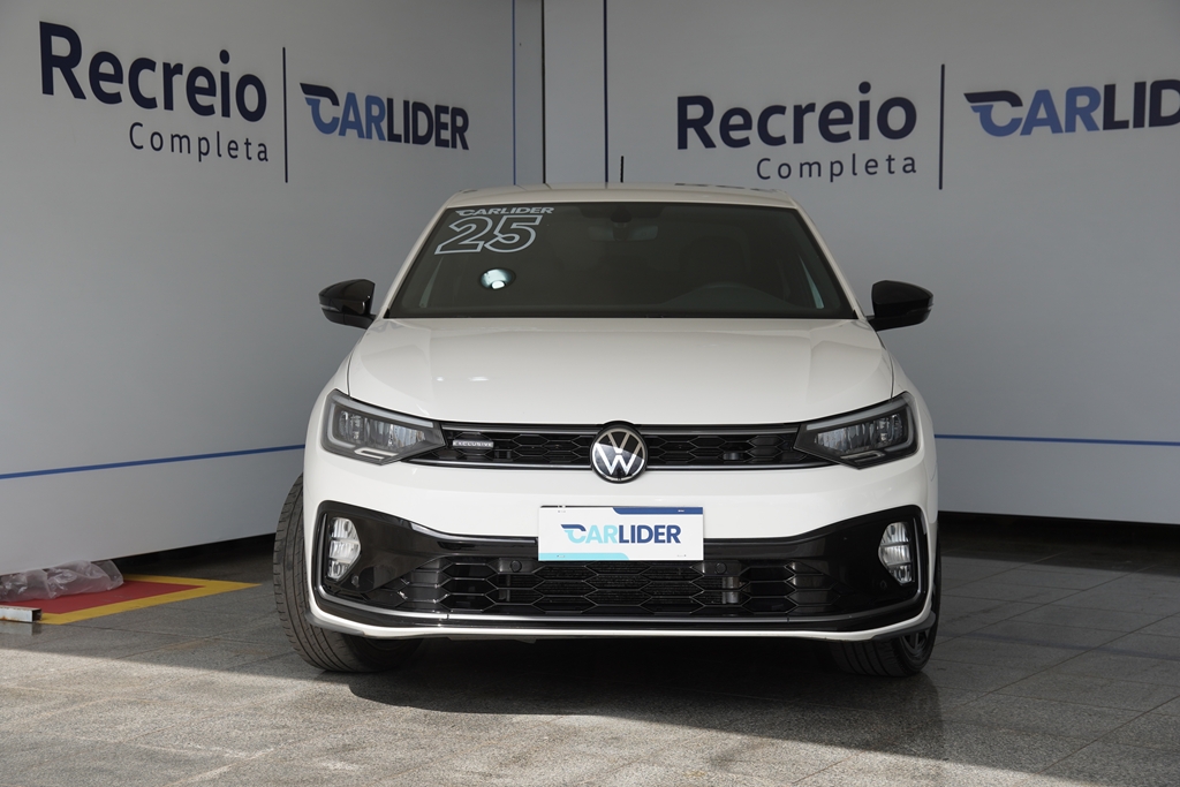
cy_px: 394
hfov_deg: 31.2
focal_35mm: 64
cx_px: 590
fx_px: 2114
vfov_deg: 21.1
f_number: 5.6
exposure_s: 1/320
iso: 100
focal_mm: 43
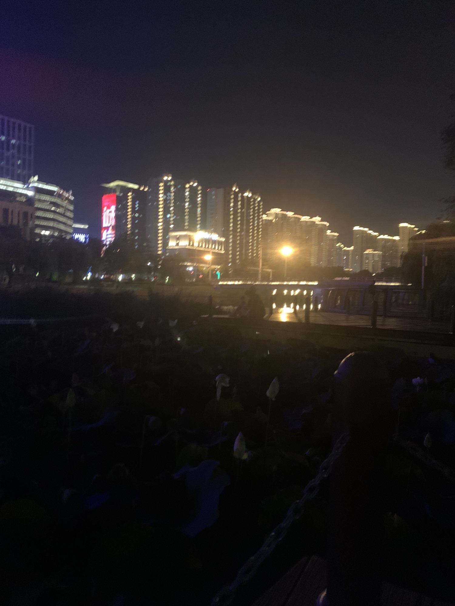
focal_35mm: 26
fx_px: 456
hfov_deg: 53.1
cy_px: 303
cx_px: 228
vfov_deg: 67.3
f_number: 1.8
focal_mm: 4.25
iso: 800
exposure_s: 1/19
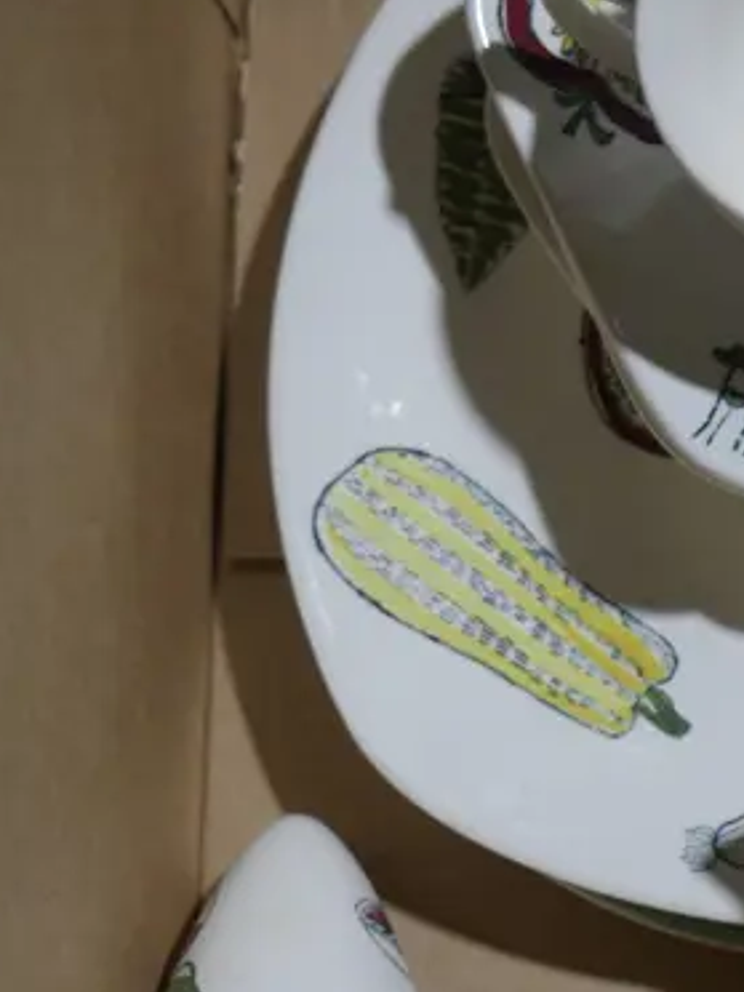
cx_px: 973
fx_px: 2522
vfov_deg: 21.5
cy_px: 997
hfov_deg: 15.9
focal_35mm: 88
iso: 200
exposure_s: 1/100
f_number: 3.6
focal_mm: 16
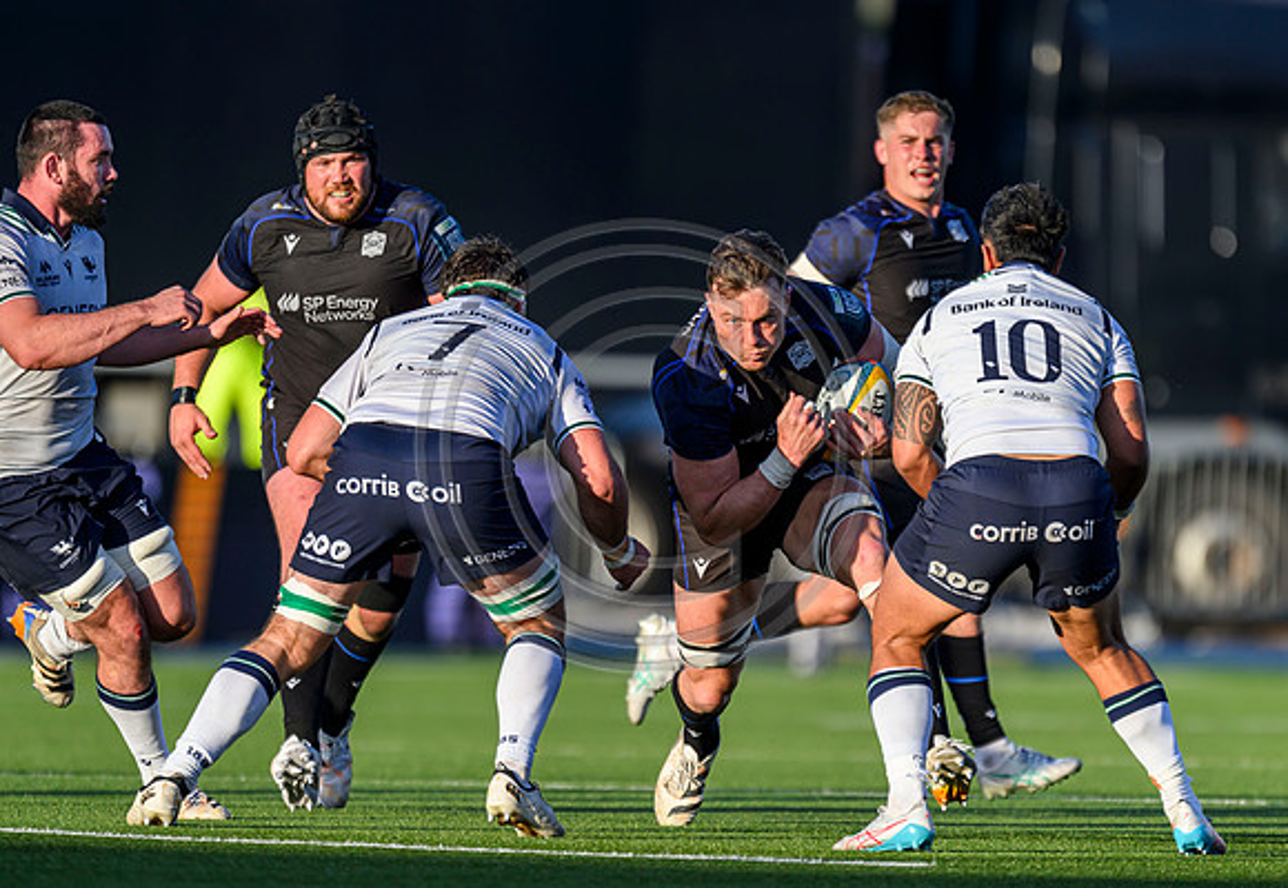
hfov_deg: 2.9
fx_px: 25780
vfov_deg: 2.0
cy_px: 454
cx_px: 702
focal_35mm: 713
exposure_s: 1/1600
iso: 500
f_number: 4
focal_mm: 560
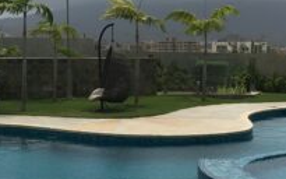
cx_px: 85
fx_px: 701
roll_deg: -0.2
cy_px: 59
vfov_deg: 14.5
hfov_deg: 22.9
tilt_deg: +1.0
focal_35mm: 90
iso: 25
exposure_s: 1/4049
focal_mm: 4.15
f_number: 2.2
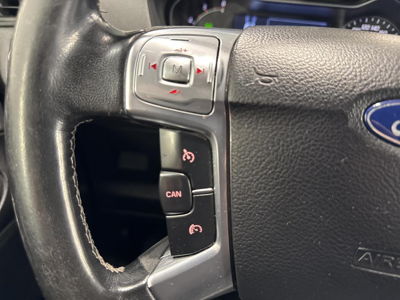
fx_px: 277
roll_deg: -4.2
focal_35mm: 24
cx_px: 200
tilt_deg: -30.4
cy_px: 150
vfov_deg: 56.8
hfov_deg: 71.6
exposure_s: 1/50
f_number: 1.78
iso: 800
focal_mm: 6.76
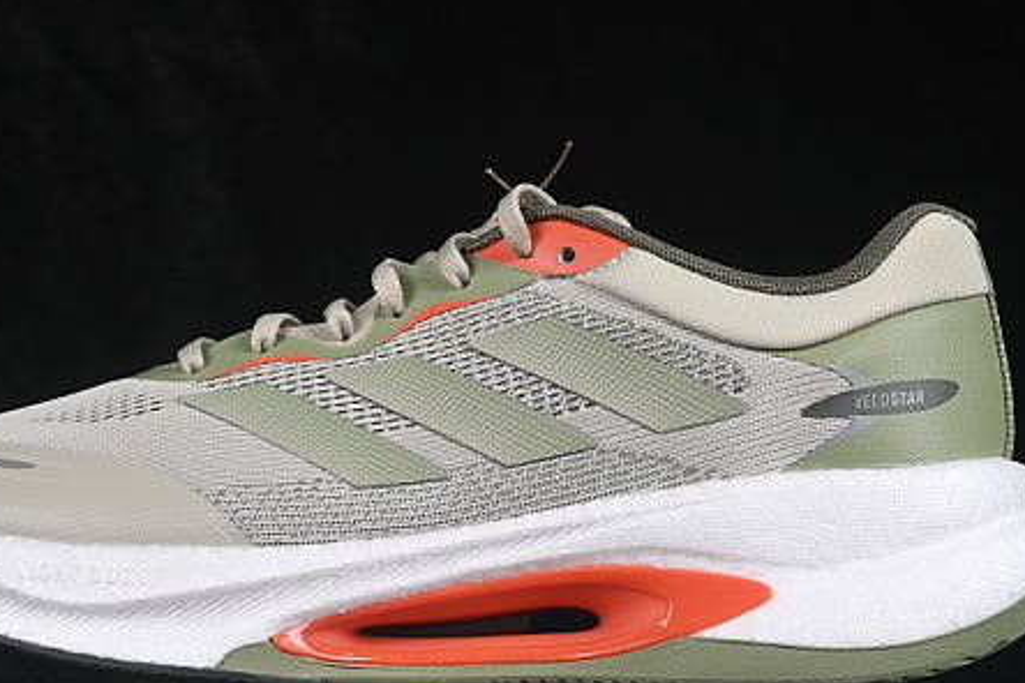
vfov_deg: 10.2
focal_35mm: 135
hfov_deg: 15.2
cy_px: 308
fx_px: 3843
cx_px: 446
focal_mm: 50
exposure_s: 1/80
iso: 160
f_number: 8
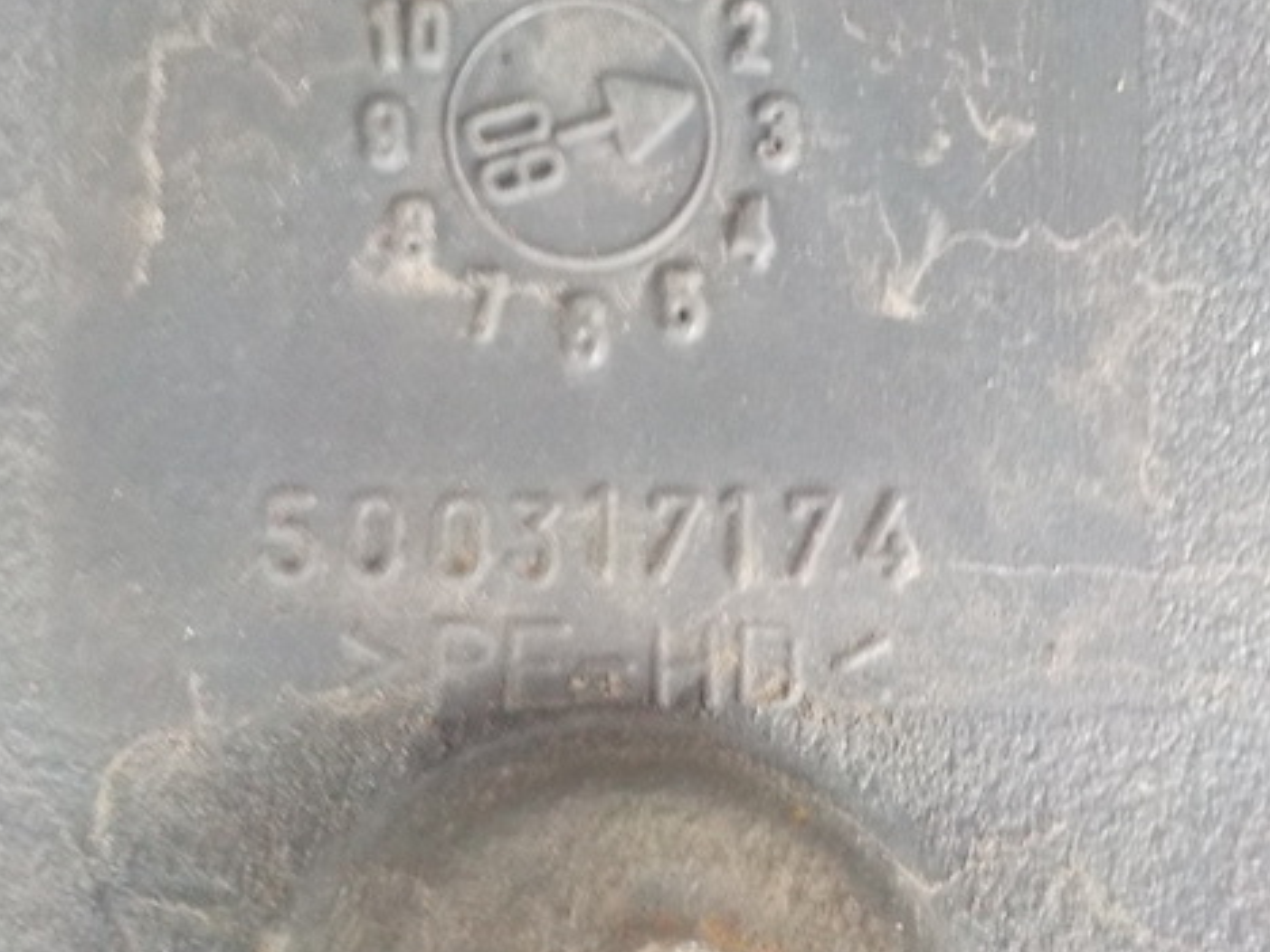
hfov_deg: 45.7
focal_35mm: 41
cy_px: 485
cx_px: 554
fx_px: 1504
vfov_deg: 35.1
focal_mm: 4.1
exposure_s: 1/4
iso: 800
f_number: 3.3
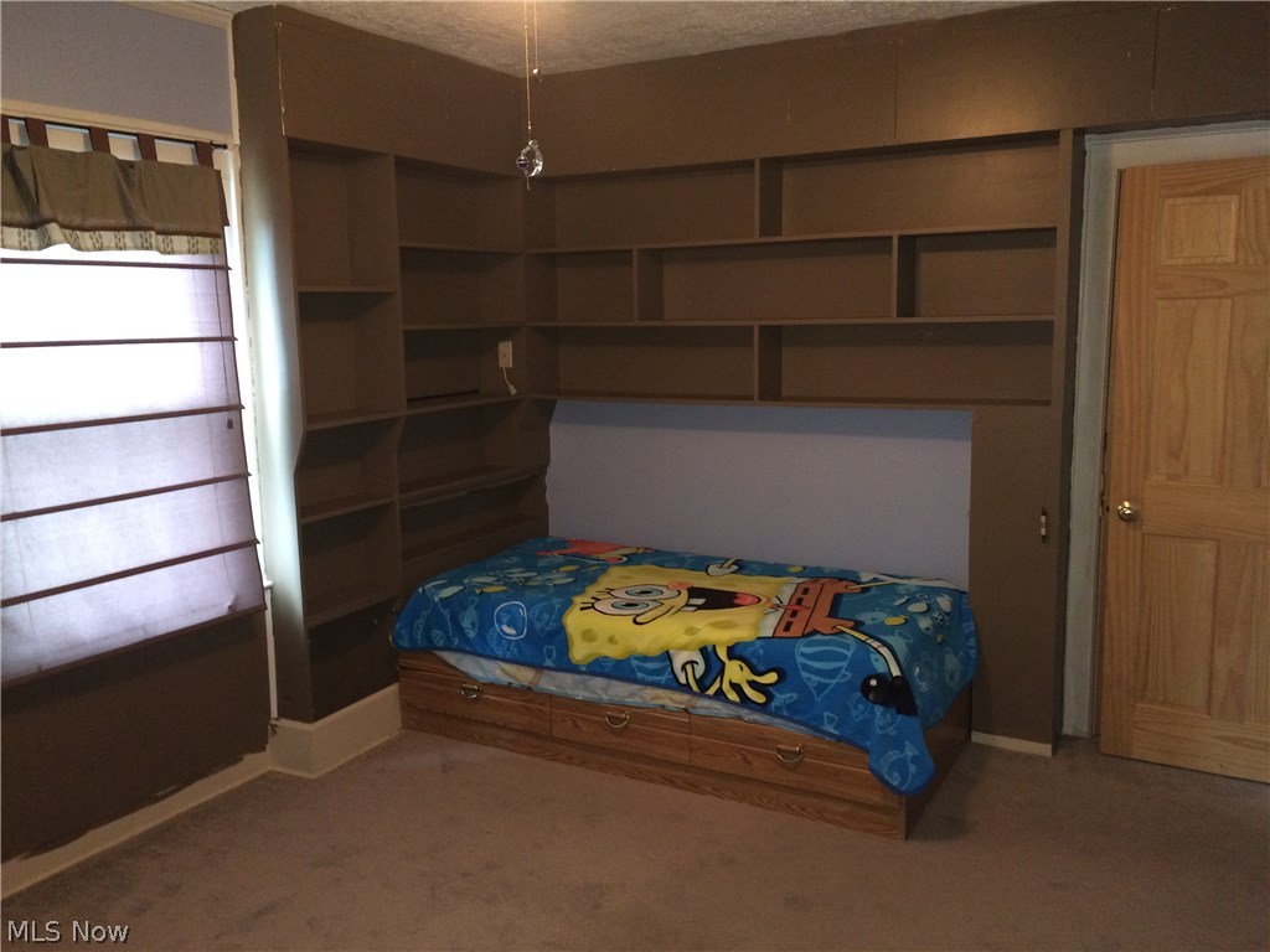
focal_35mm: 29
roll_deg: +1.0
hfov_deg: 61.7
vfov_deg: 48.2
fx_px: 1064
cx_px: 635
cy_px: 476
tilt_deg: -7.3
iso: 250
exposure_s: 1/17
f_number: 2.2
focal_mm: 4.15
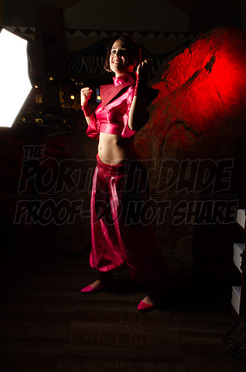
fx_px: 417
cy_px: 186
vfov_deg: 48.0
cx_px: 123
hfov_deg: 32.9
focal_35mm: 40
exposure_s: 1/15
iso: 200
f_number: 22
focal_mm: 27
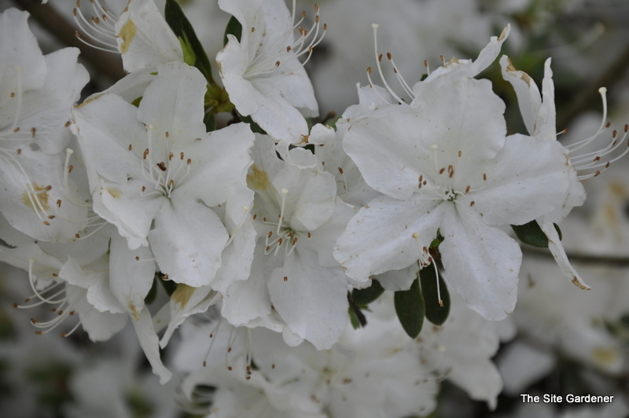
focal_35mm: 158
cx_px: 314
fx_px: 2750
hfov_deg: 13.1
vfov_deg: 8.7
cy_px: 209
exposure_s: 1/250
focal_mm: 105
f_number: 8
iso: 200
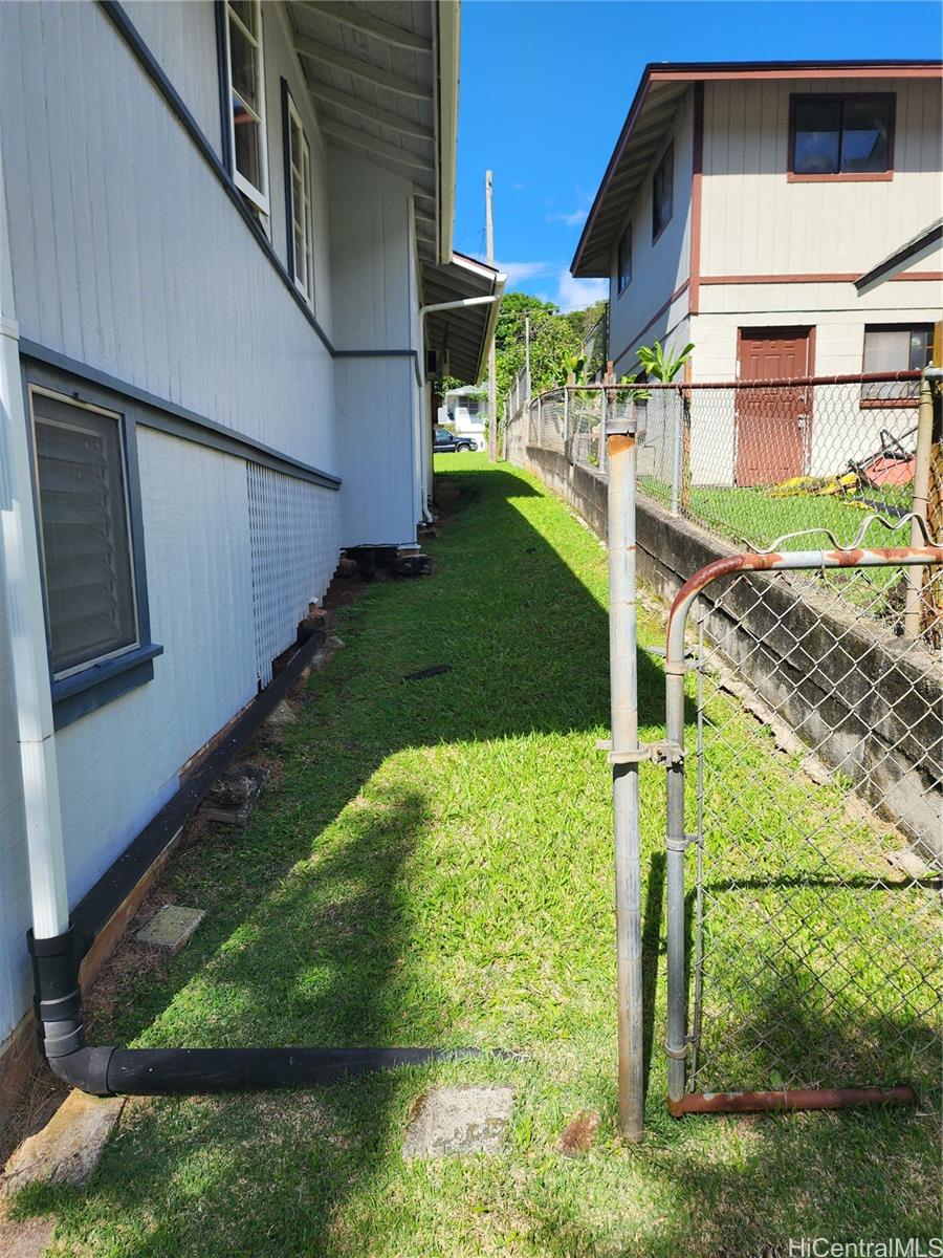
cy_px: 629
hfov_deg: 58.9
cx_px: 472
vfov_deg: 73.9
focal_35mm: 23
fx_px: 835
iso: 12
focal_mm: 6.4
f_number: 1.8
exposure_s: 1/662
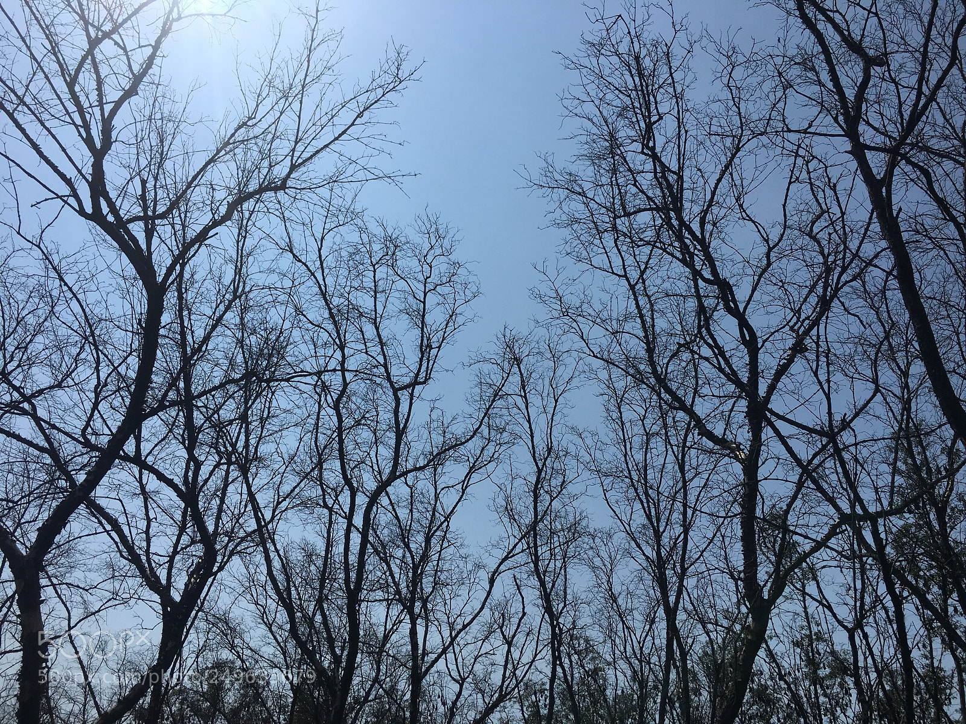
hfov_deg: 61.7
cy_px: 362
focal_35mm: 29
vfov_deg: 48.2
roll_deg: -0.5
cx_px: 483
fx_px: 809
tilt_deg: +33.7
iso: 25
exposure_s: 1/5917
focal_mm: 4.15
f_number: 2.2
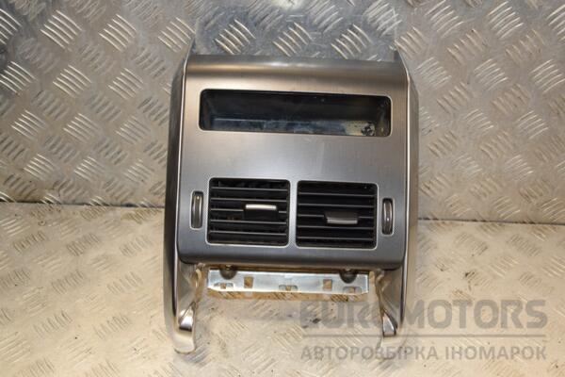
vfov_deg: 29.9
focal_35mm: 45
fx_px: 706
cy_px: 188
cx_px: 282
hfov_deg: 43.6
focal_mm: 30
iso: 800
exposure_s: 1/200
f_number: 5.6
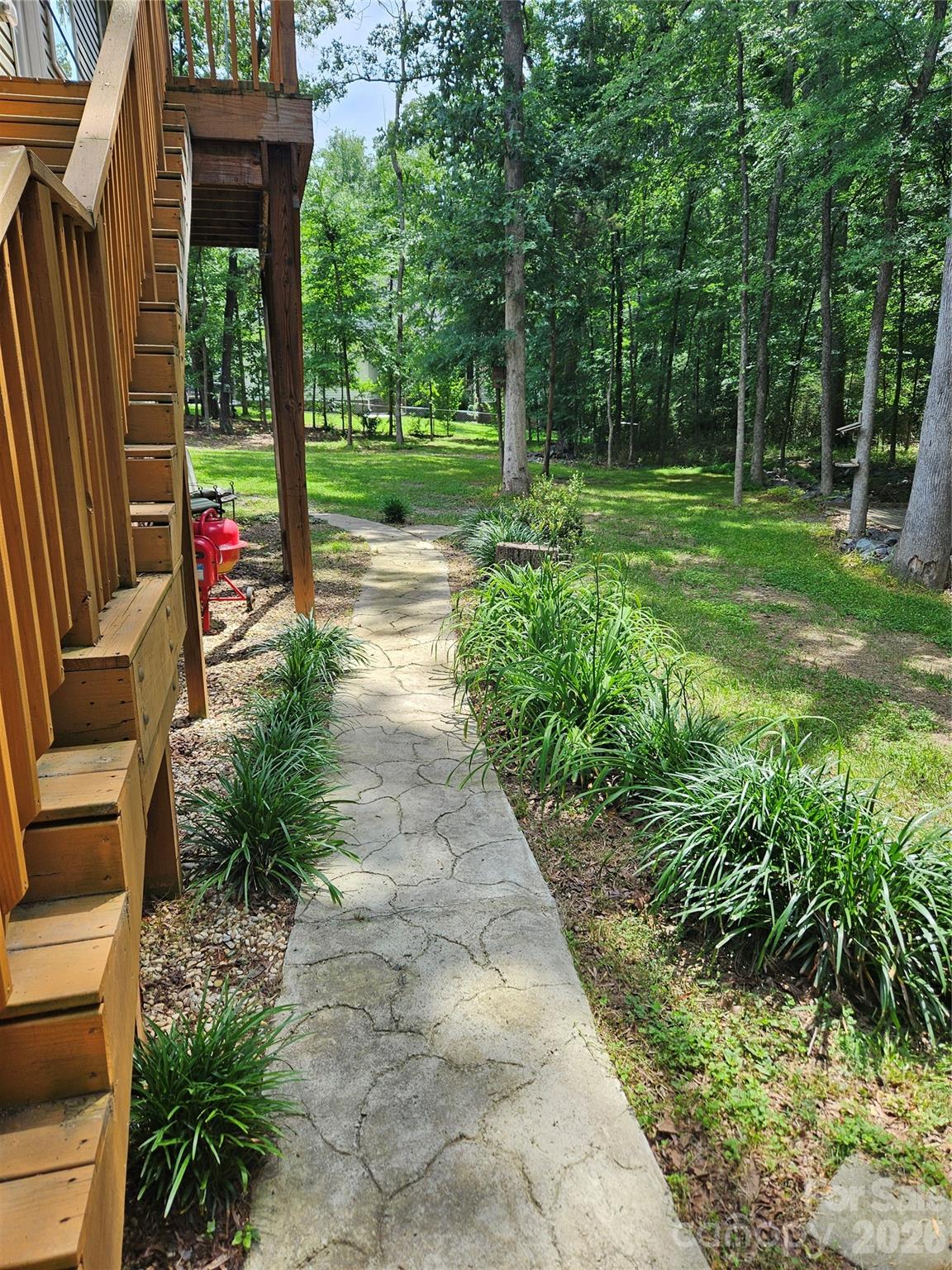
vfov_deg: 73.9
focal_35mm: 23
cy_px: 635
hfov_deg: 58.9
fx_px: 843
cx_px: 476
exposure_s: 1/514
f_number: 1.8
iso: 25
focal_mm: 5.4
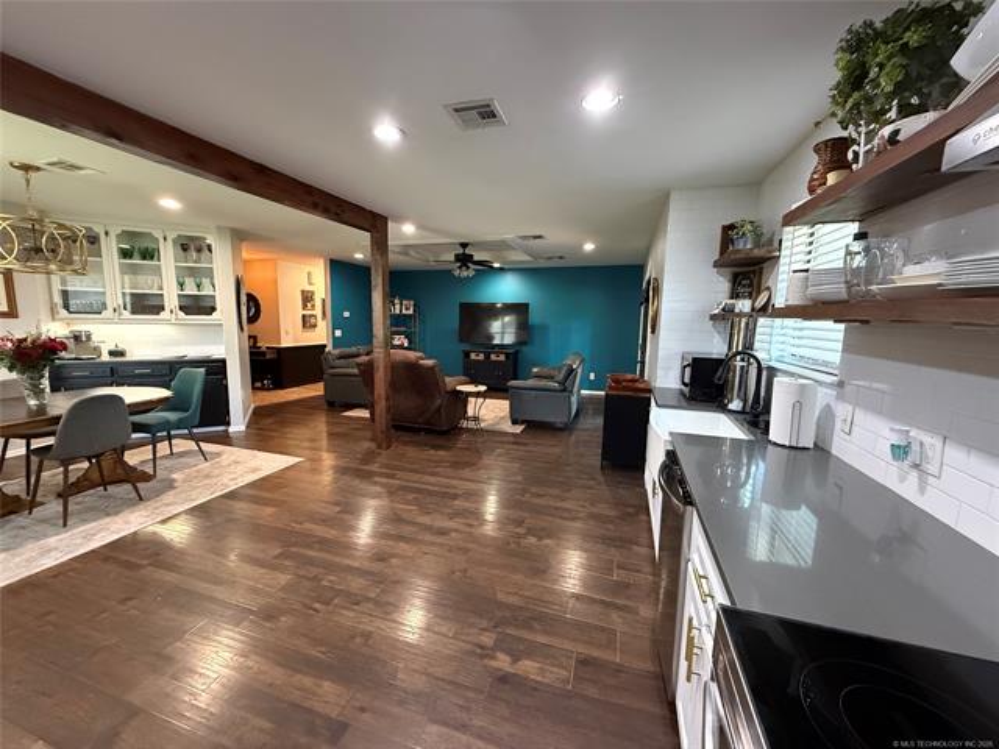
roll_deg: -0.2
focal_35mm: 14
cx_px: 500
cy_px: 374
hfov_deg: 102.1
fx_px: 404
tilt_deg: -7.0
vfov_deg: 85.7
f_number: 2.2
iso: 1000
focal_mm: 2.22
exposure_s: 1/60
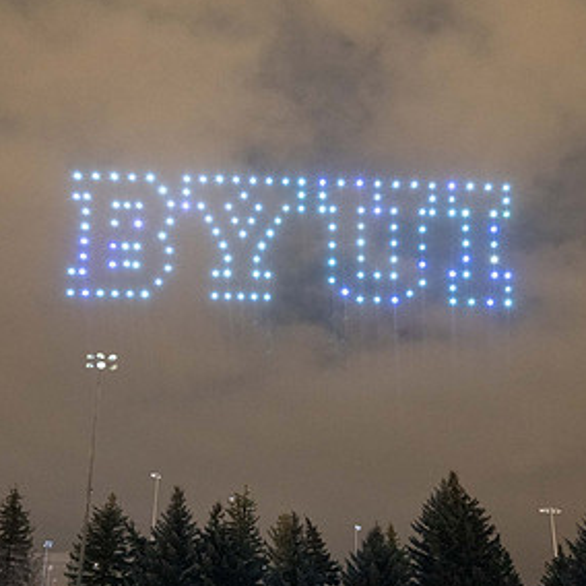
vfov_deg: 36.8
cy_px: 304
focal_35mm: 46
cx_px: 299
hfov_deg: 36.8
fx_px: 881
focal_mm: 26.5
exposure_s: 1/1.67
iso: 6400
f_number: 4
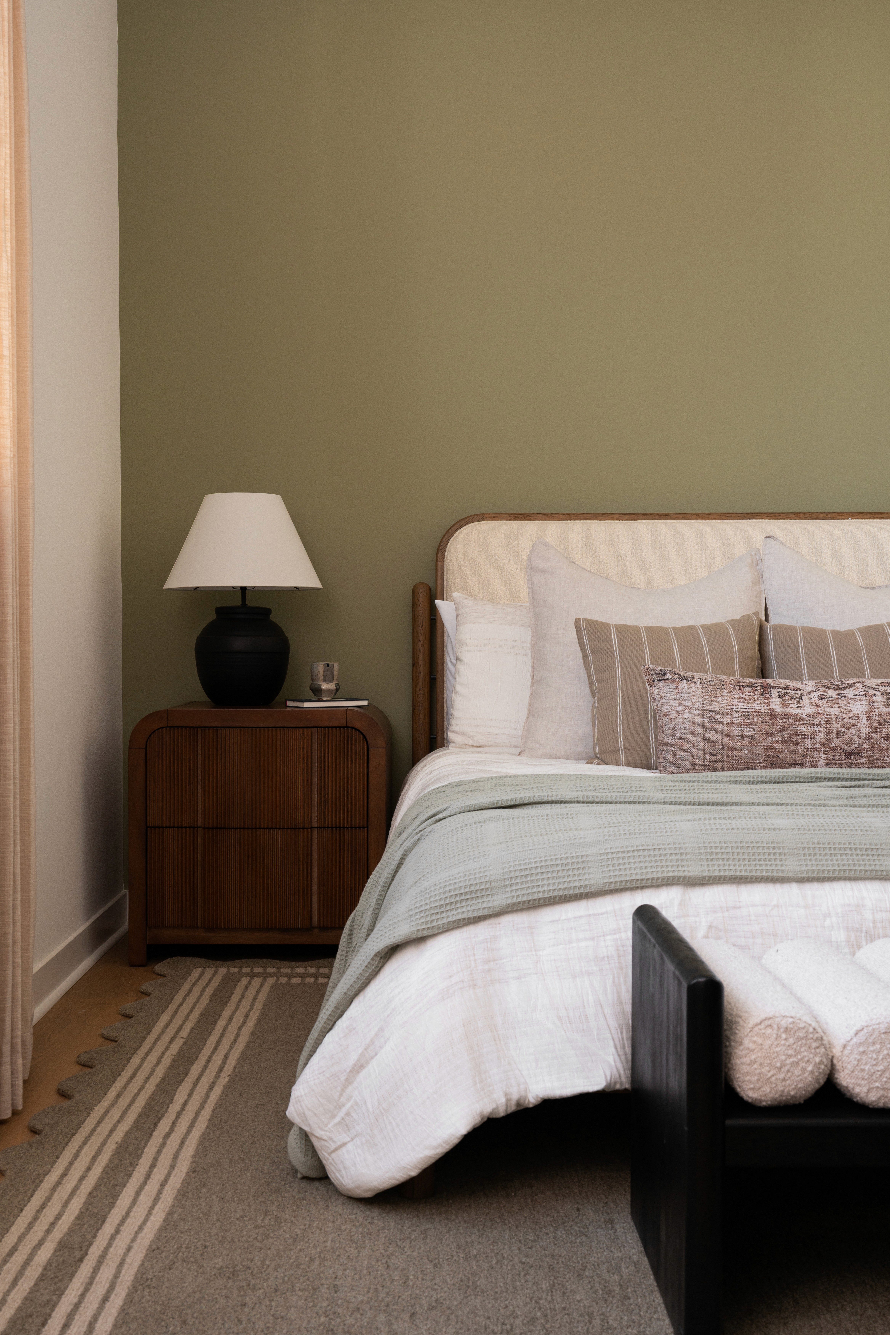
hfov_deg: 32.6
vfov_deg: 47.4
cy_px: 668
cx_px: 445
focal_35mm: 41
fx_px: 1520
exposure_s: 1/15
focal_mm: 41
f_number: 9
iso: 250
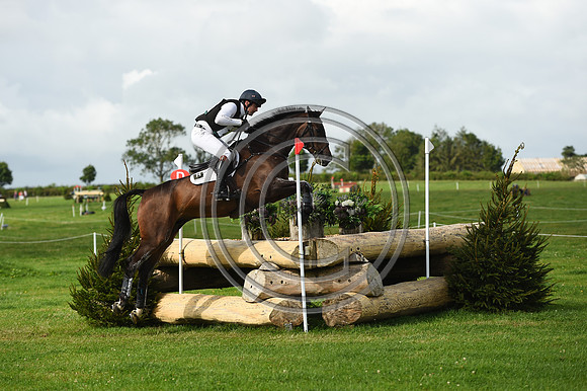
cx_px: 294
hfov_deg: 18.3
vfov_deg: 12.2
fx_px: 1825
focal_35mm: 112
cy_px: 196
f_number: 3.5
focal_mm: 112
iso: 110
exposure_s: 1/1250
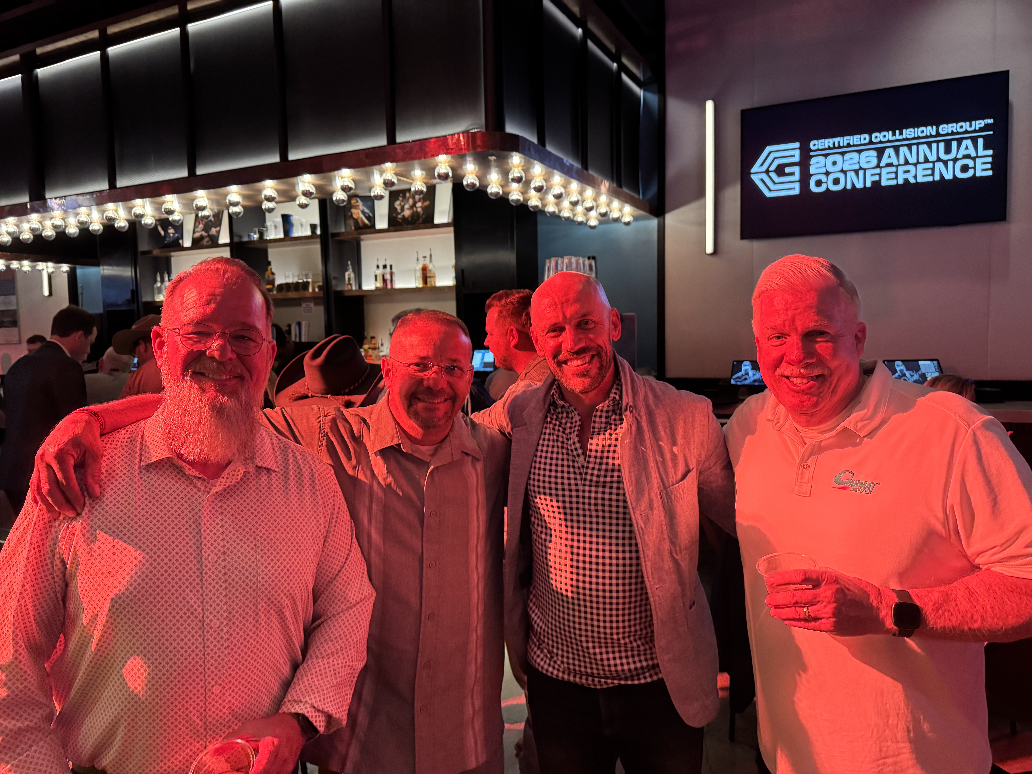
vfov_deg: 56.8
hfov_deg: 71.6
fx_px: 716
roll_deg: +1.6
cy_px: 387
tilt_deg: -4.5
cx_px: 516
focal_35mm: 24
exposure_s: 1/60
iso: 800
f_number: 1.78
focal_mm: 6.76
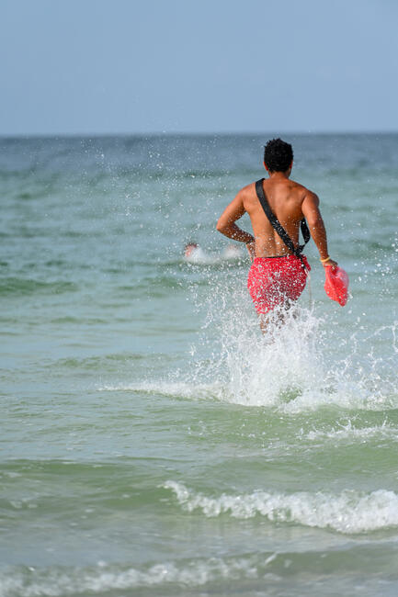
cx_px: 199
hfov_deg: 6.9
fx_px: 3318
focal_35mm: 200
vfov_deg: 10.3
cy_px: 298
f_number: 2.8
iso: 200
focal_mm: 200
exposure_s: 1/4000
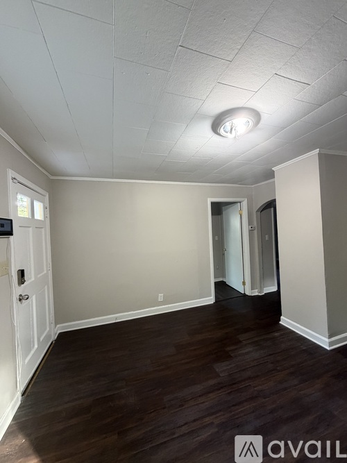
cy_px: 232
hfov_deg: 85.7
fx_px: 187
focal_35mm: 14
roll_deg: +2.1
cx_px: 174
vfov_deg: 102.1
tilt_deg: +1.7
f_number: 2.2
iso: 400
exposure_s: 1/60
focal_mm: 2.22
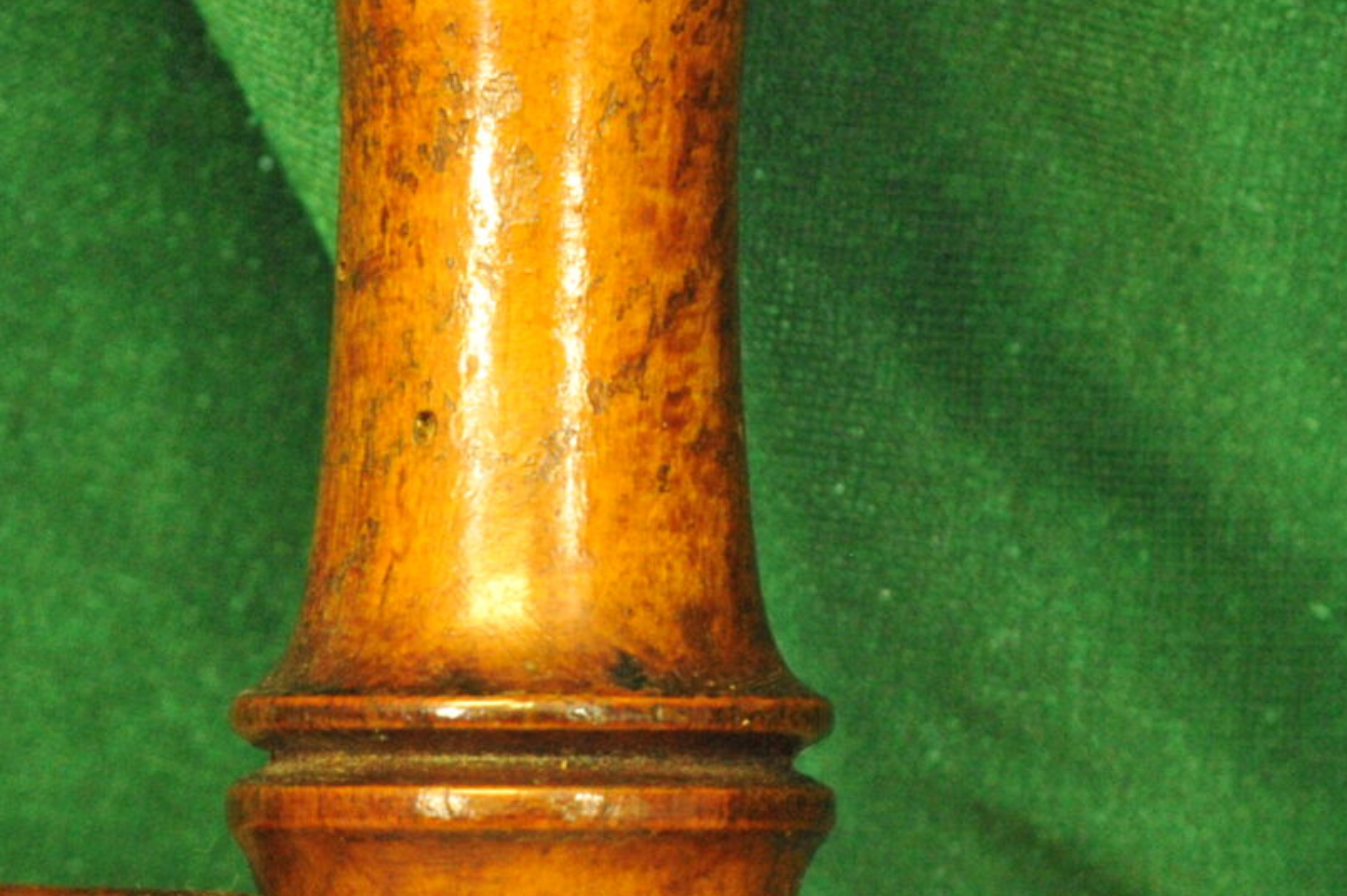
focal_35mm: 382
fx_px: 14284
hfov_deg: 5.4
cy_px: 1071
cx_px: 281
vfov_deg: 3.6
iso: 6400
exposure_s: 1/30
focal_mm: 120
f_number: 9
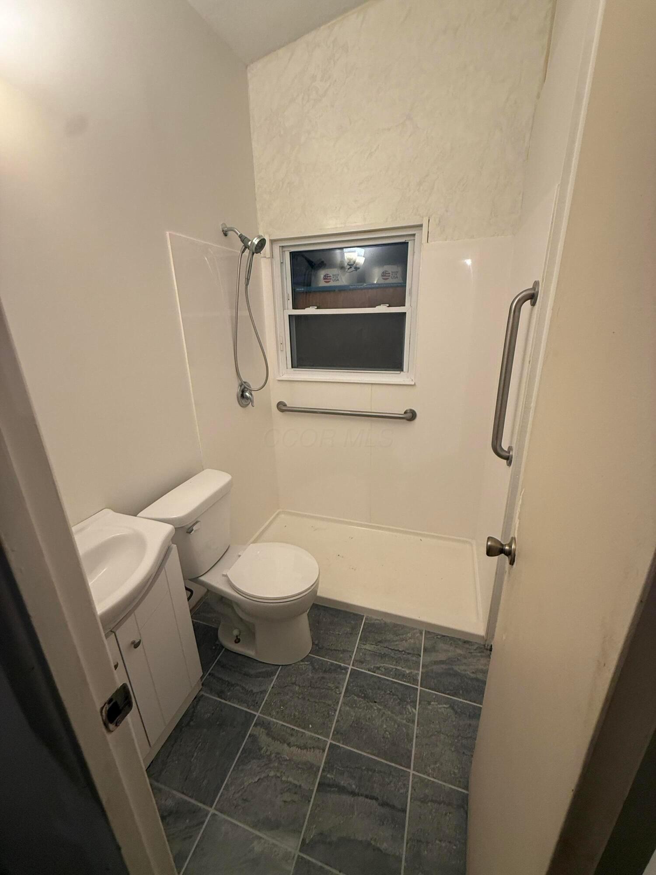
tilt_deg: -19.4
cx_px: 328
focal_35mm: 14
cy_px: 438
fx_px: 354
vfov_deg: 102.1
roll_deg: +1.2
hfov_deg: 85.7
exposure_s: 1/60
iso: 200
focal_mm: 2.22
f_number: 2.2
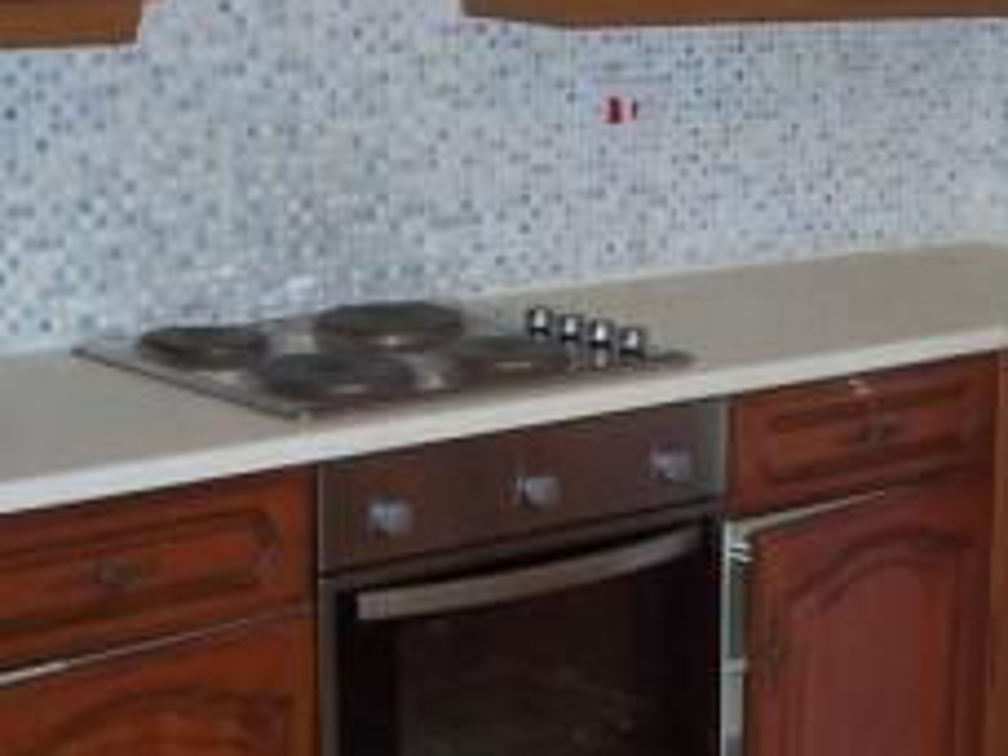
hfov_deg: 21.9
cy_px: 382
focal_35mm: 87
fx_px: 2533
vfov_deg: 17.0
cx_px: 935
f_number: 2.7
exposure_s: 1/60
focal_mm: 5.6
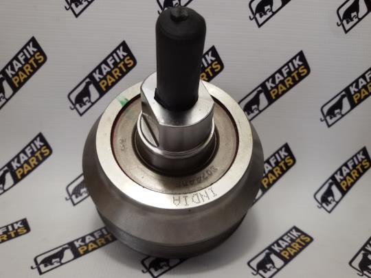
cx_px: 186
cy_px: 139
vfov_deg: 45.4
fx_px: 332
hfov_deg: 58.4
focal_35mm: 31
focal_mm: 2.93
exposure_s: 1/50
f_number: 2.4
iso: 50
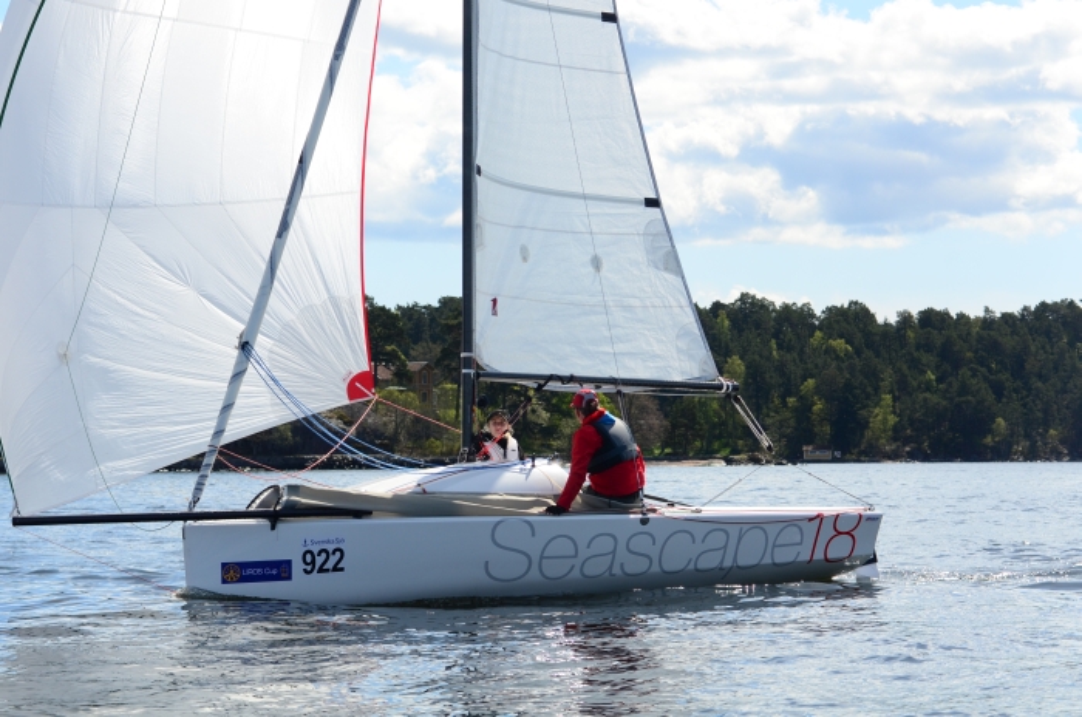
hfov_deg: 17.1
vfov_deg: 11.4
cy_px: 358
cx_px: 541
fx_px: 3600
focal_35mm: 120
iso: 200
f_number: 7.1
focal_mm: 80
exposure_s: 1/800
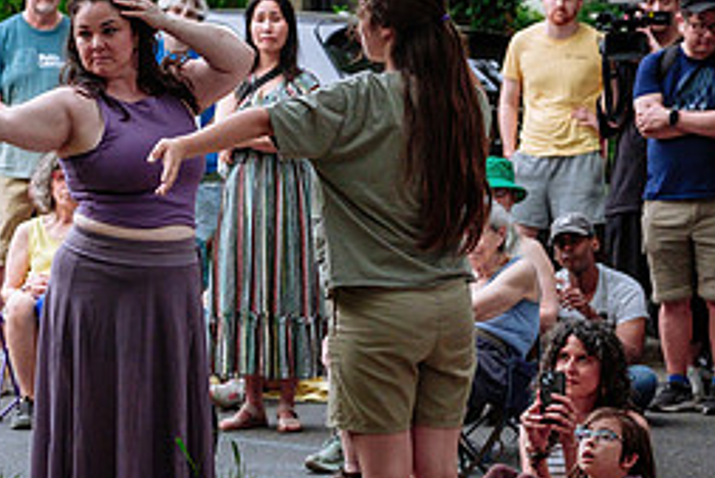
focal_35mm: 223
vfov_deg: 6.2
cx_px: 147
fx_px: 4431
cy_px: 276
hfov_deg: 9.2
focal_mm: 61
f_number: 2.8
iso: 1600
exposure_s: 1/250
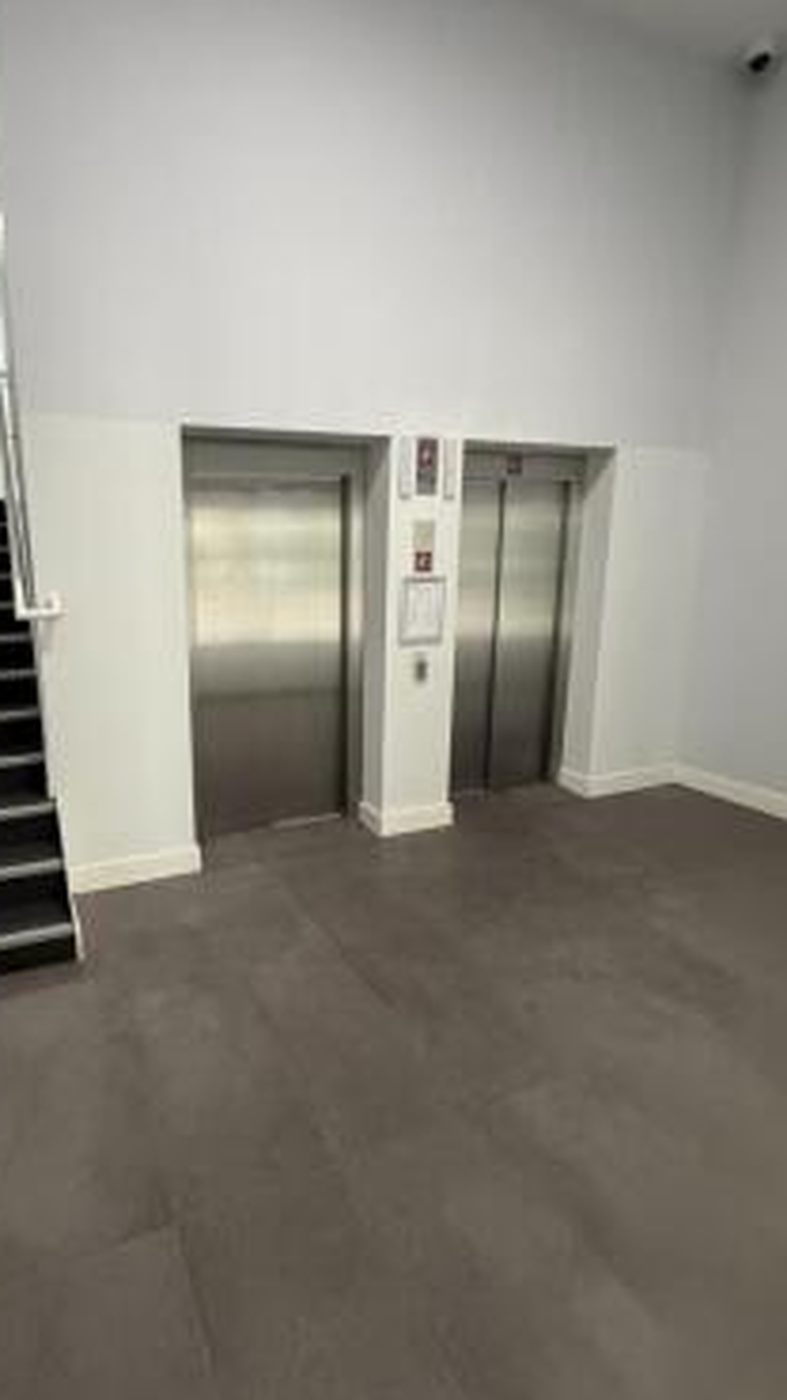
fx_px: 668
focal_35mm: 18
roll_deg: -0.4
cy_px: 691
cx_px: 265
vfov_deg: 92.7
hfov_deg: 59.6
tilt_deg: -12.0
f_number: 2.2
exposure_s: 1/50
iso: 500
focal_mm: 2.22
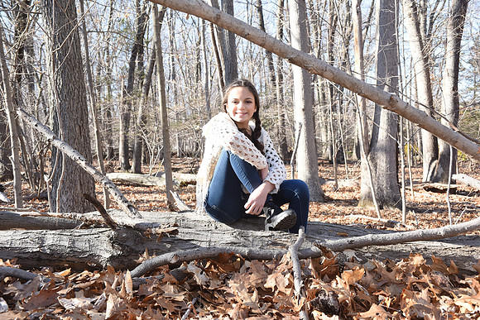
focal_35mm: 38
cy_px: 160
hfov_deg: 50.7
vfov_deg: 35.1
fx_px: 507
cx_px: 240
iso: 1000
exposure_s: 1/200
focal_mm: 38
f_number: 9
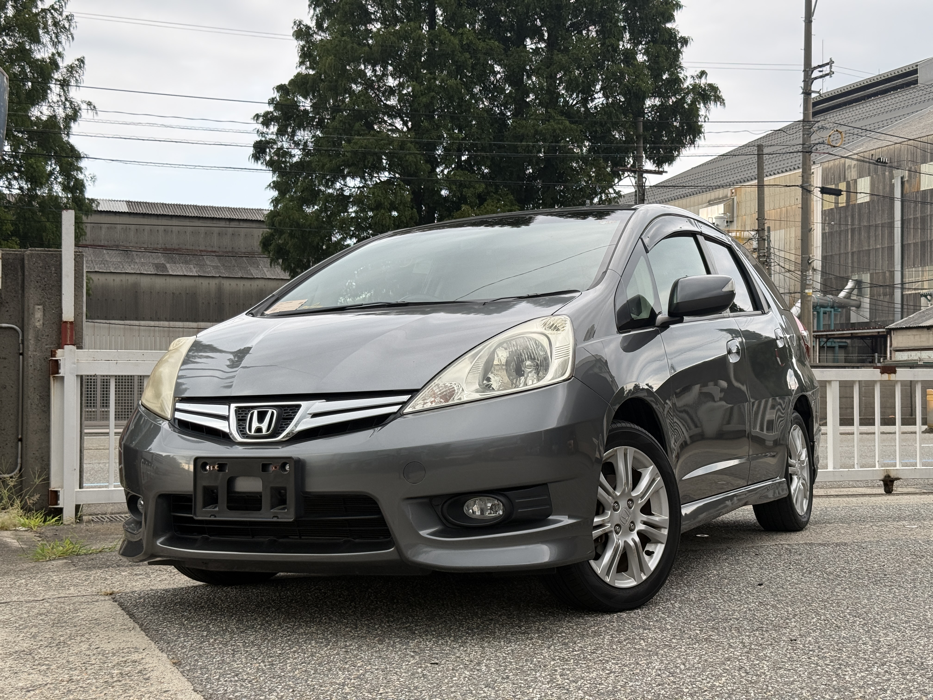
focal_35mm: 48
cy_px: 350
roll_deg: +0.6
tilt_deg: +1.6
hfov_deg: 39.7
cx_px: 466
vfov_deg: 30.3
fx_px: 1294
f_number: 1.78
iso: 64
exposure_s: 1/509
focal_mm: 6.76
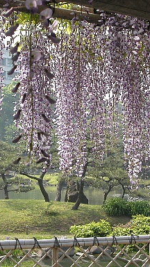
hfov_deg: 9.5
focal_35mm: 127
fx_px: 898
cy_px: 122
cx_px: 59
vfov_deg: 16.9
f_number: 7.4
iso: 100
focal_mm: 17.8
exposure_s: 1/180
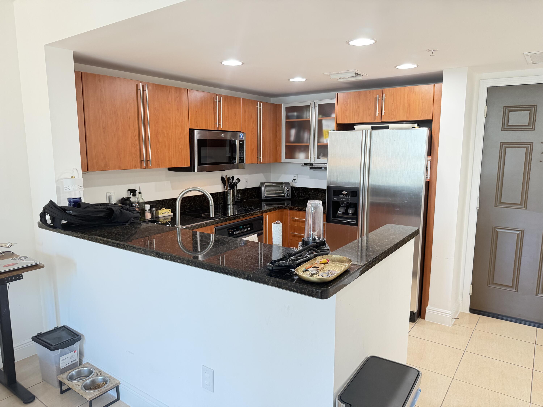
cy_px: 204
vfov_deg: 56.8
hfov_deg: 71.6
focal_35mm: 24
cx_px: 272
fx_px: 376
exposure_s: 1/60
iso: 320
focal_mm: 6.76
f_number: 1.78
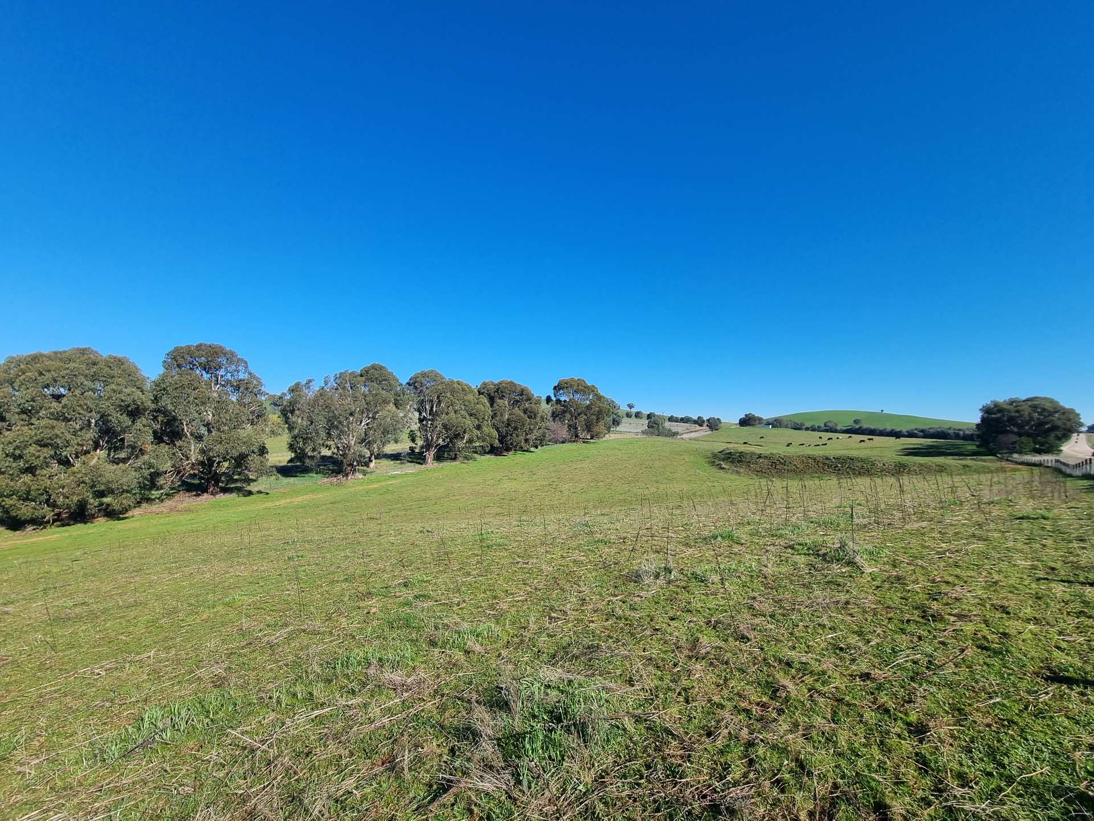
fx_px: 411
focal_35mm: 13
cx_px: 547
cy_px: 410
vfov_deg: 89.9
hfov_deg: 106.2
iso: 50
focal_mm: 2.2
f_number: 2.2
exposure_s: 1/1656
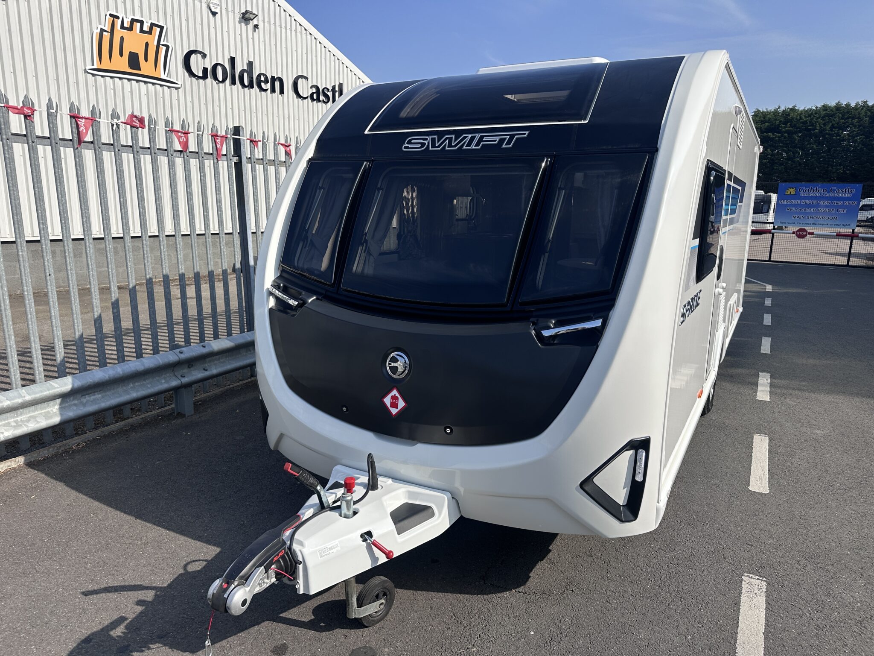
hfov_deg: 71.6
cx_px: 437
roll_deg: -1.0
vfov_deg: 56.8
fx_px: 606
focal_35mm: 24
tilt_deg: -10.7
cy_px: 328
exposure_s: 1/4762
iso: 80
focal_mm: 6.86
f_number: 1.78
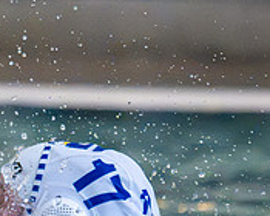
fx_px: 11603
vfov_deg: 1.1
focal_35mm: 1452
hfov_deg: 1.3
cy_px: 68
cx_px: -92
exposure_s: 1/1000
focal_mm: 280
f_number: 4
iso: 22800
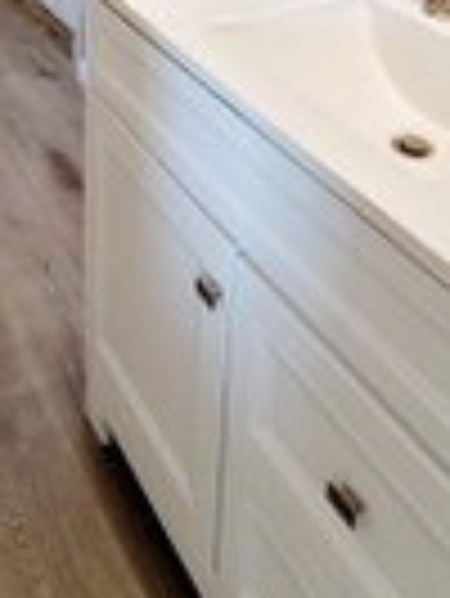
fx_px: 813
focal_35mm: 47
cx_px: 158
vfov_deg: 34.6
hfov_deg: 30.7
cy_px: -67
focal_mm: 1.74
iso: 125
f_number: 2.2
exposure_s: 1/59
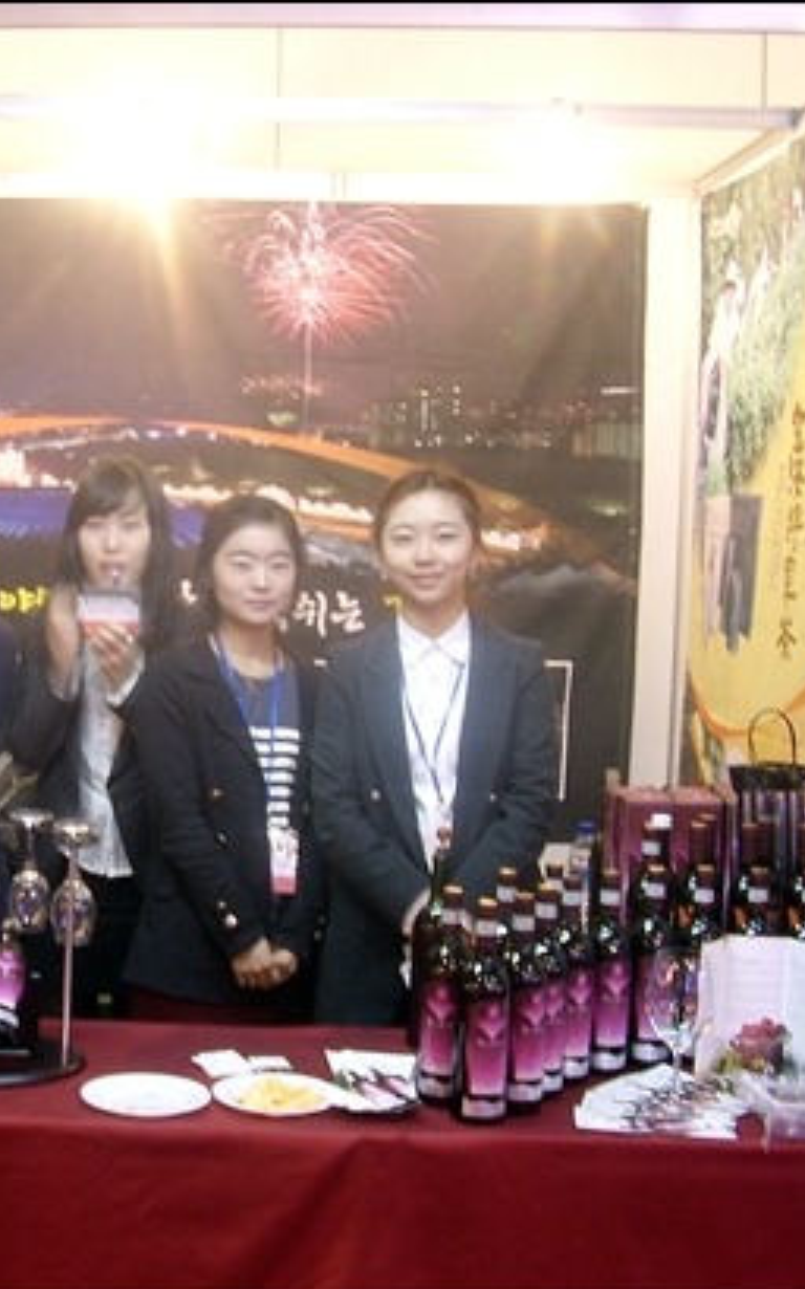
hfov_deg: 28.5
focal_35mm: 43
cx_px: 53
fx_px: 1510
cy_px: 652
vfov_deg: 46.2
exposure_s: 1/5
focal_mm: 5.8
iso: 100
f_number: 2.9
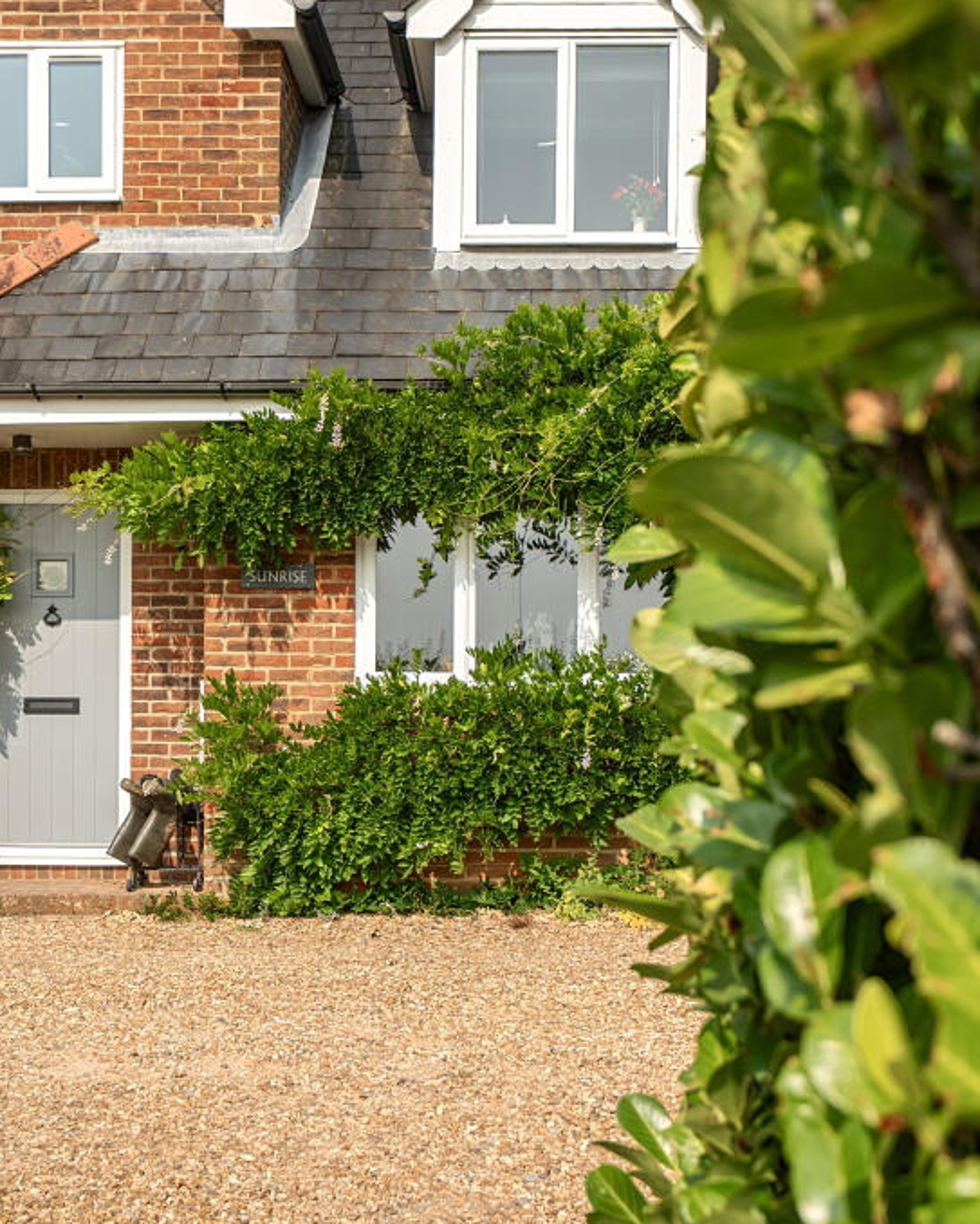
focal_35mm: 51
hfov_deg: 29.1
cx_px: 200
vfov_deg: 36.6
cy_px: 615
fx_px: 1848
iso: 200
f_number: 4
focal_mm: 24
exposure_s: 1/1600
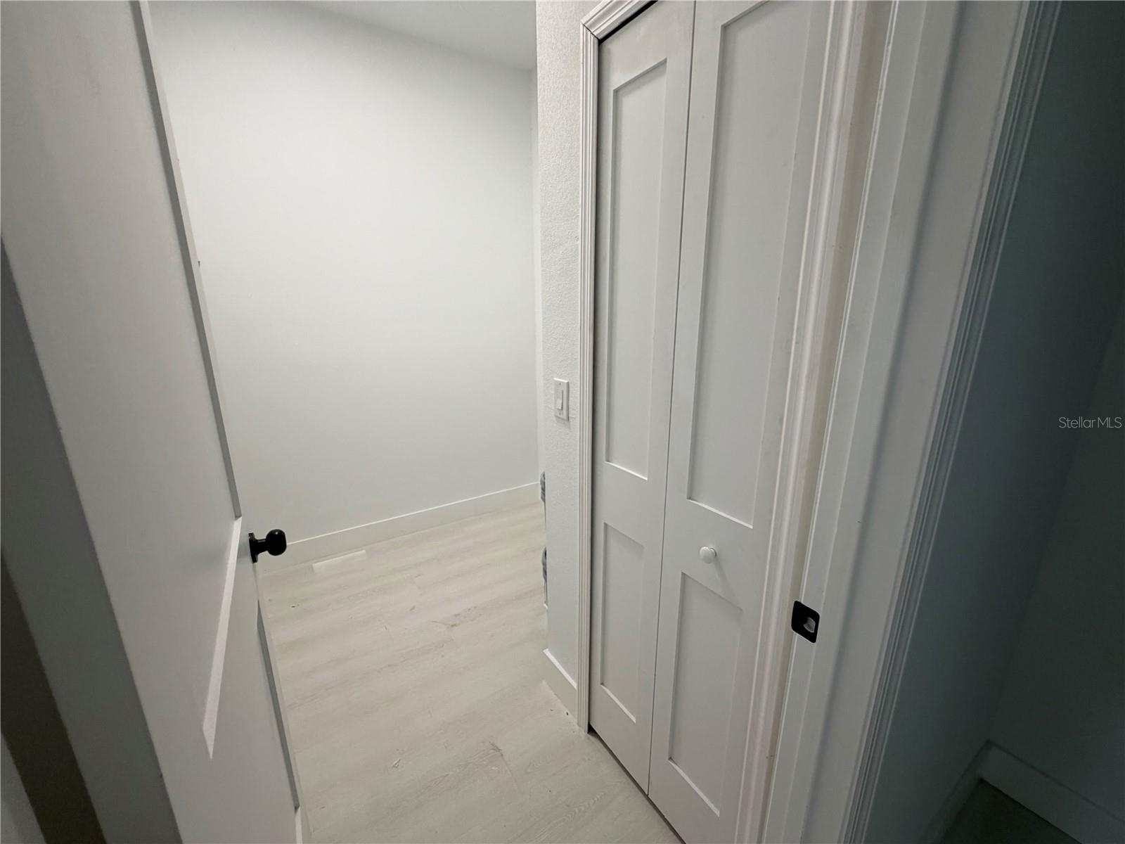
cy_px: 422
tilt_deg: -14.2
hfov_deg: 102.1
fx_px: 455
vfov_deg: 85.7
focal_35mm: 14
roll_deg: +1.4
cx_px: 562
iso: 125
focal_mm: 2.22
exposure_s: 1/120
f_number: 2.2
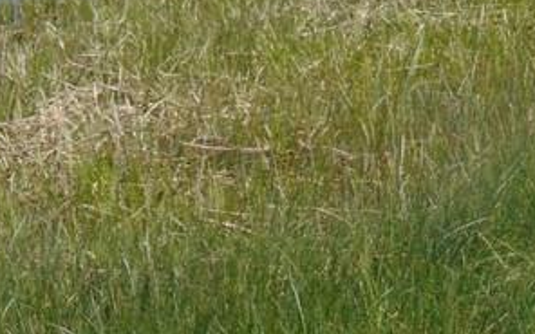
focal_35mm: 143
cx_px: 439
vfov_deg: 9.0
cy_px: -153
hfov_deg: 14.5
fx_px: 2085
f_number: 3.3
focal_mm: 6.9
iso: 80
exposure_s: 1/1000
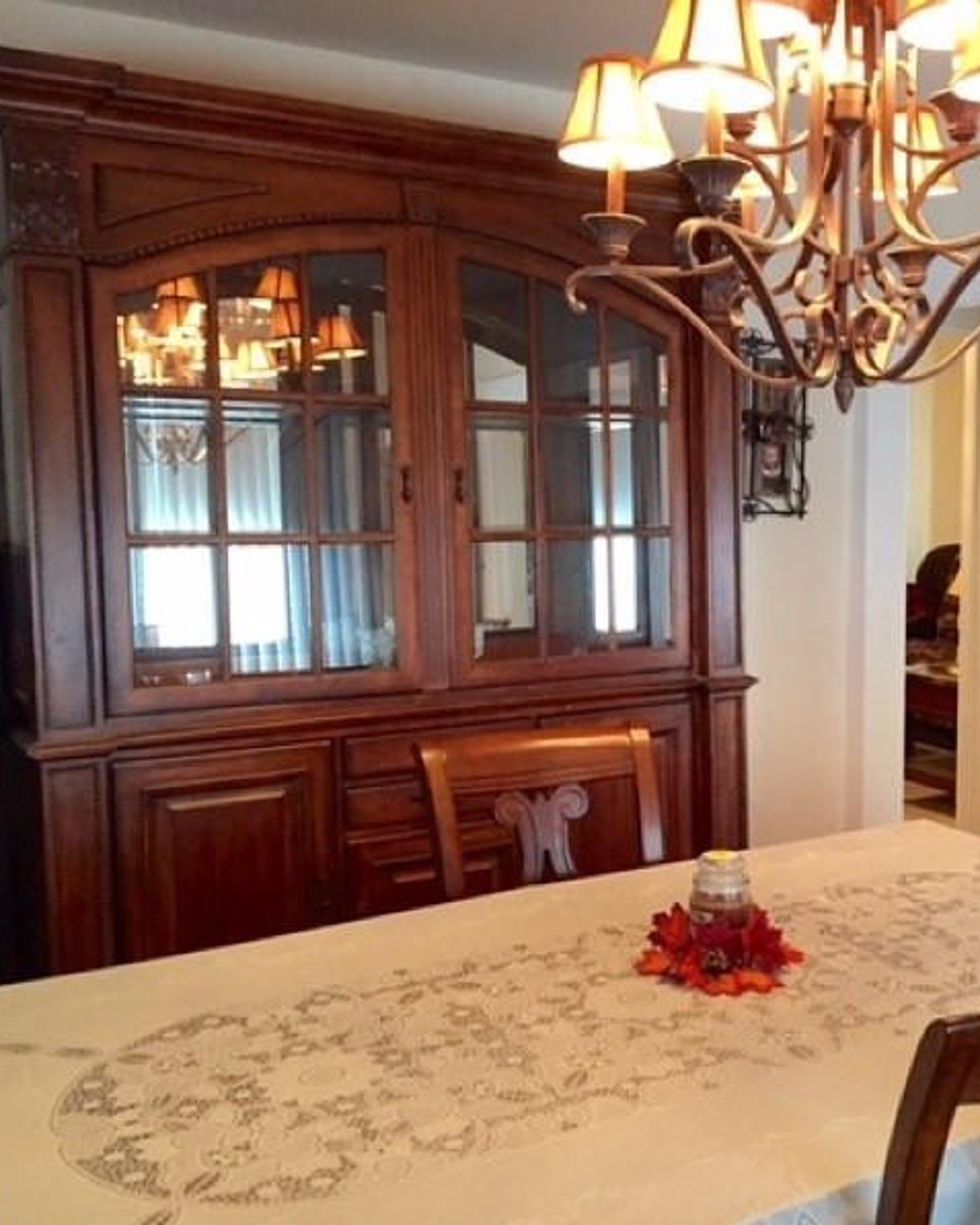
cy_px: 615
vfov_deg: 47.9
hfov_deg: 38.1
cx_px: 742
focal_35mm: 38
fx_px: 1377
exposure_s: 1/30
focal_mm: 4.15
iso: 250
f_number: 2.2
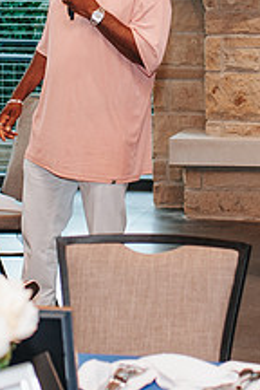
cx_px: 126
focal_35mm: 144
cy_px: 31
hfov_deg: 9.5
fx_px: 1560
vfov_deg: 14.1
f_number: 2.8
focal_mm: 35
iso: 400
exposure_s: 1/160
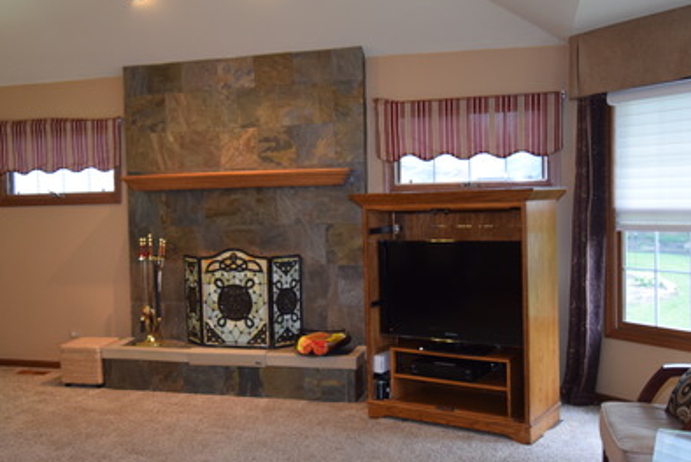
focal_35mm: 39
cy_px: 229
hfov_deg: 49.2
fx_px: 749
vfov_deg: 34.2
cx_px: 275
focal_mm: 16
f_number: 2.8
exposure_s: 1/60
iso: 900
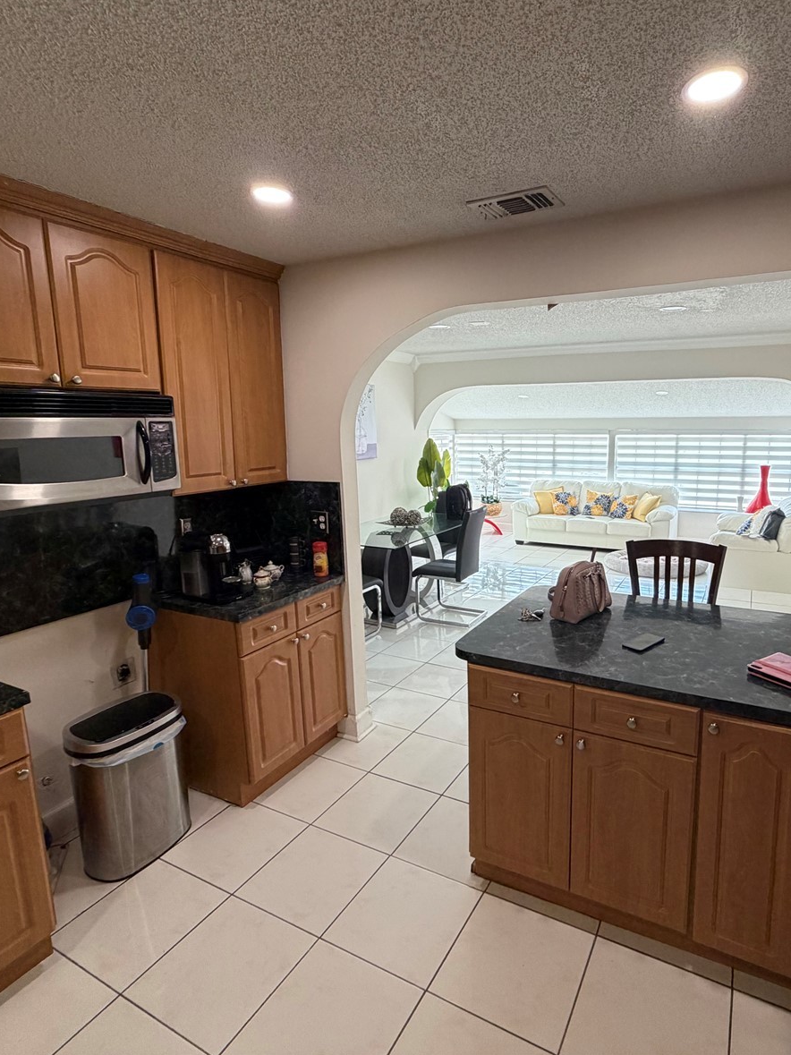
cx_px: 476
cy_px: 521
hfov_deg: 68.0
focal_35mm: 19
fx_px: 579
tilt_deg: -10.0
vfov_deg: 84.7
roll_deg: +0.6
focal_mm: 2.22
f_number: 2.2
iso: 200
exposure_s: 1/60
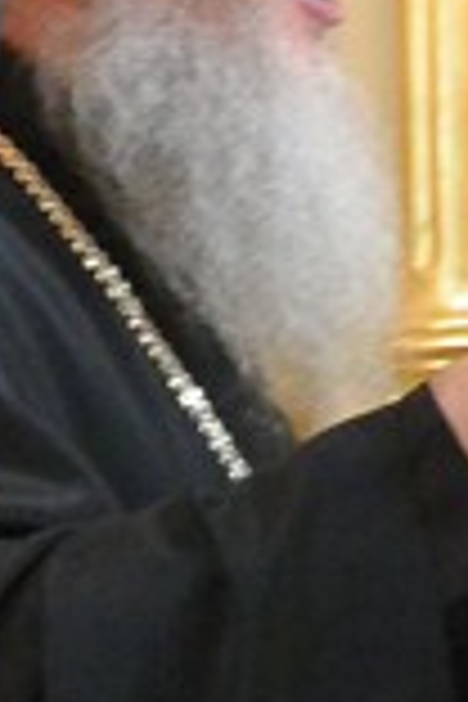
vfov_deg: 5.4
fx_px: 7409
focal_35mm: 380
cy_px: 130
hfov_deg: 3.6
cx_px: 1084
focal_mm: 27.5
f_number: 5.6
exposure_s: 1/60
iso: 3200
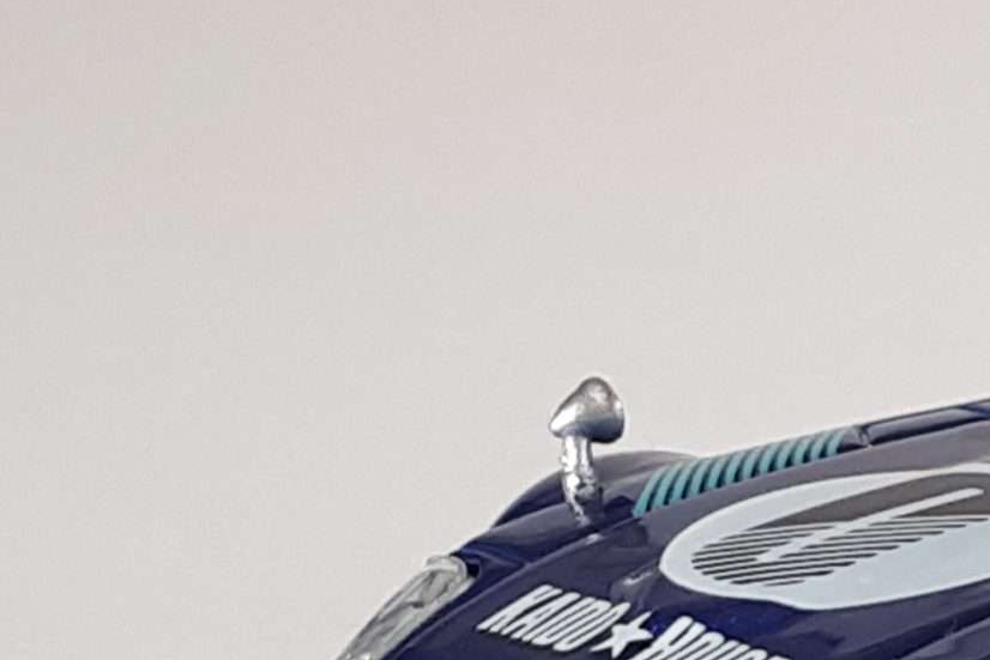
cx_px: 1400
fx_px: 2393
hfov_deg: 20.6
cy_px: 672
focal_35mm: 87
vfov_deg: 15.4
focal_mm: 3.6
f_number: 1.9
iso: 50
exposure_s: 1/33
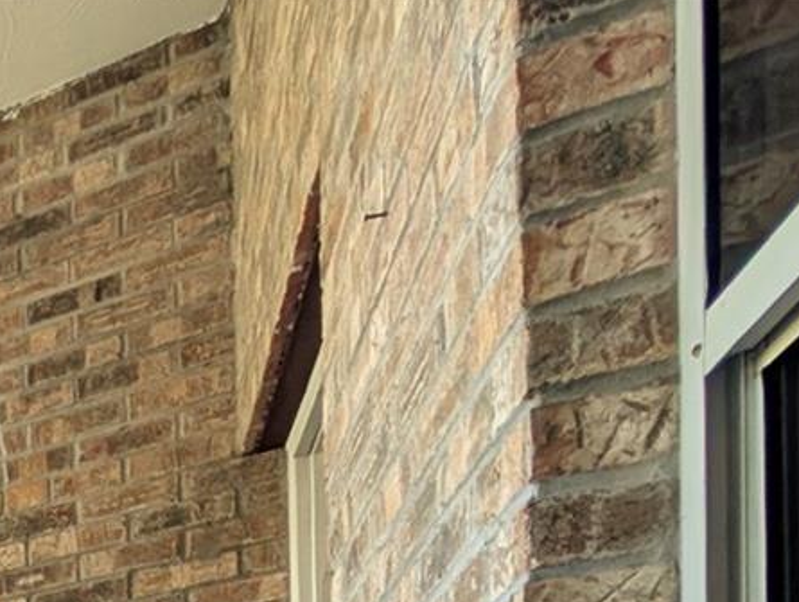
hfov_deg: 24.2
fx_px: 994
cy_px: 1069
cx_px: -567
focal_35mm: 43
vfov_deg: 21.9
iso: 160
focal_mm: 2.02
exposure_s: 1/250
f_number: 1.7
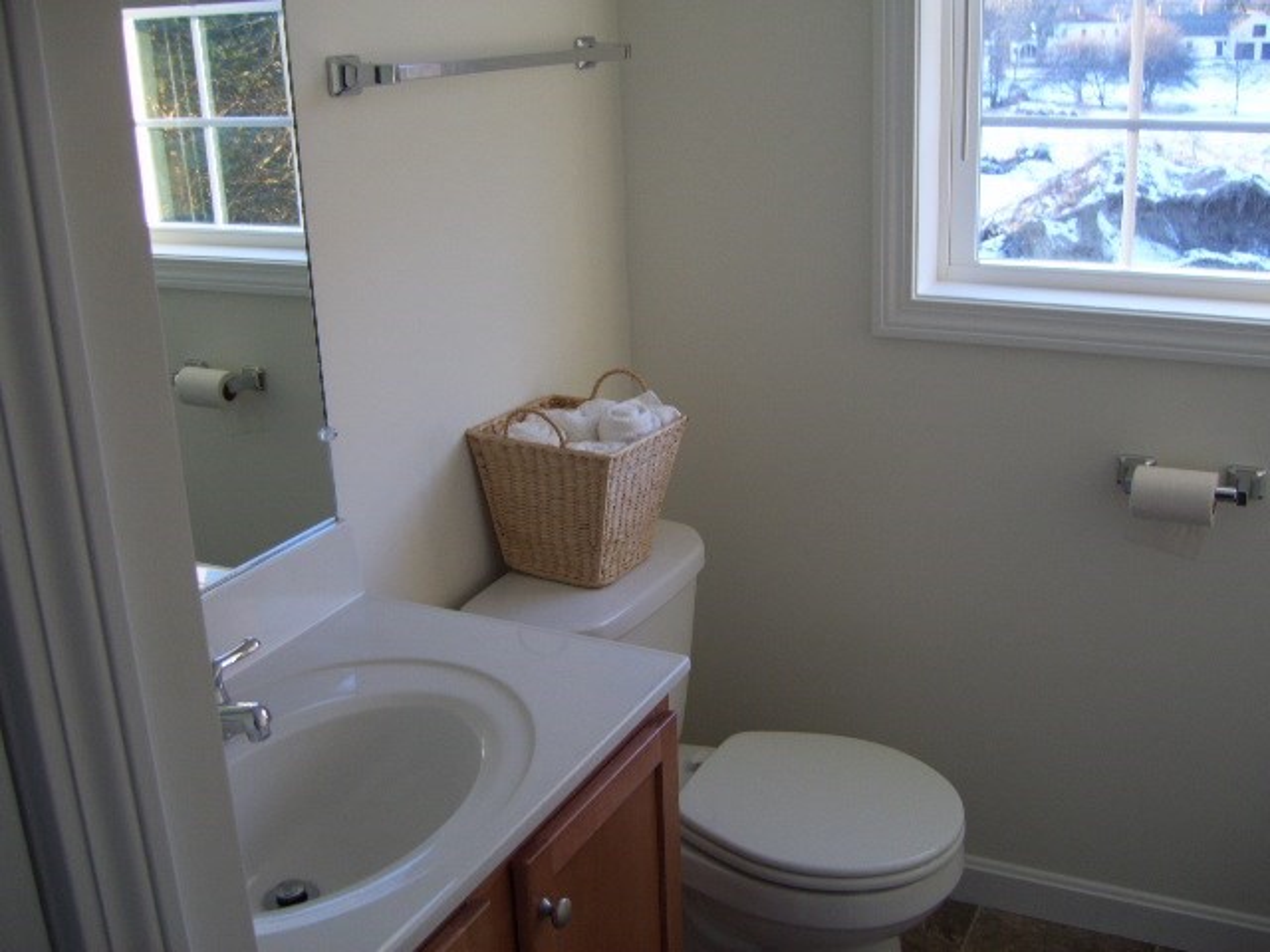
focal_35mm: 38
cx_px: 635
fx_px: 1394
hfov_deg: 49.0
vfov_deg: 37.7
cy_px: 476
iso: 67
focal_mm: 7.8
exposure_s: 1/30
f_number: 2.8
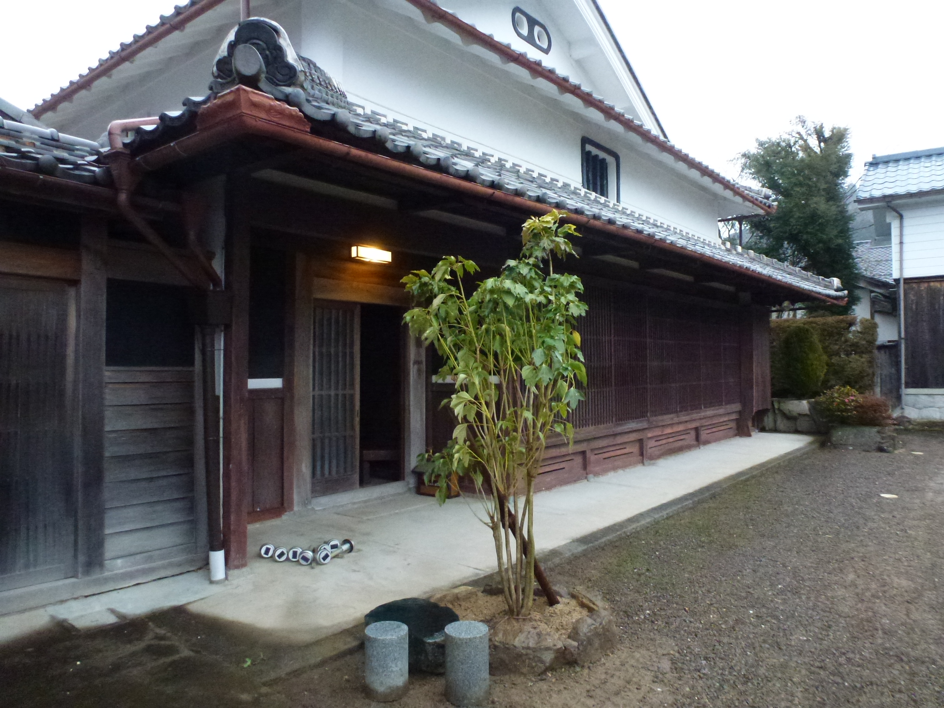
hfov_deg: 71.6
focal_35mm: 24
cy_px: 354
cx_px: 472
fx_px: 654
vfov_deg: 56.8
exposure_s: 1/40
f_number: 3.3
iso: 800
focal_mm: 4.3
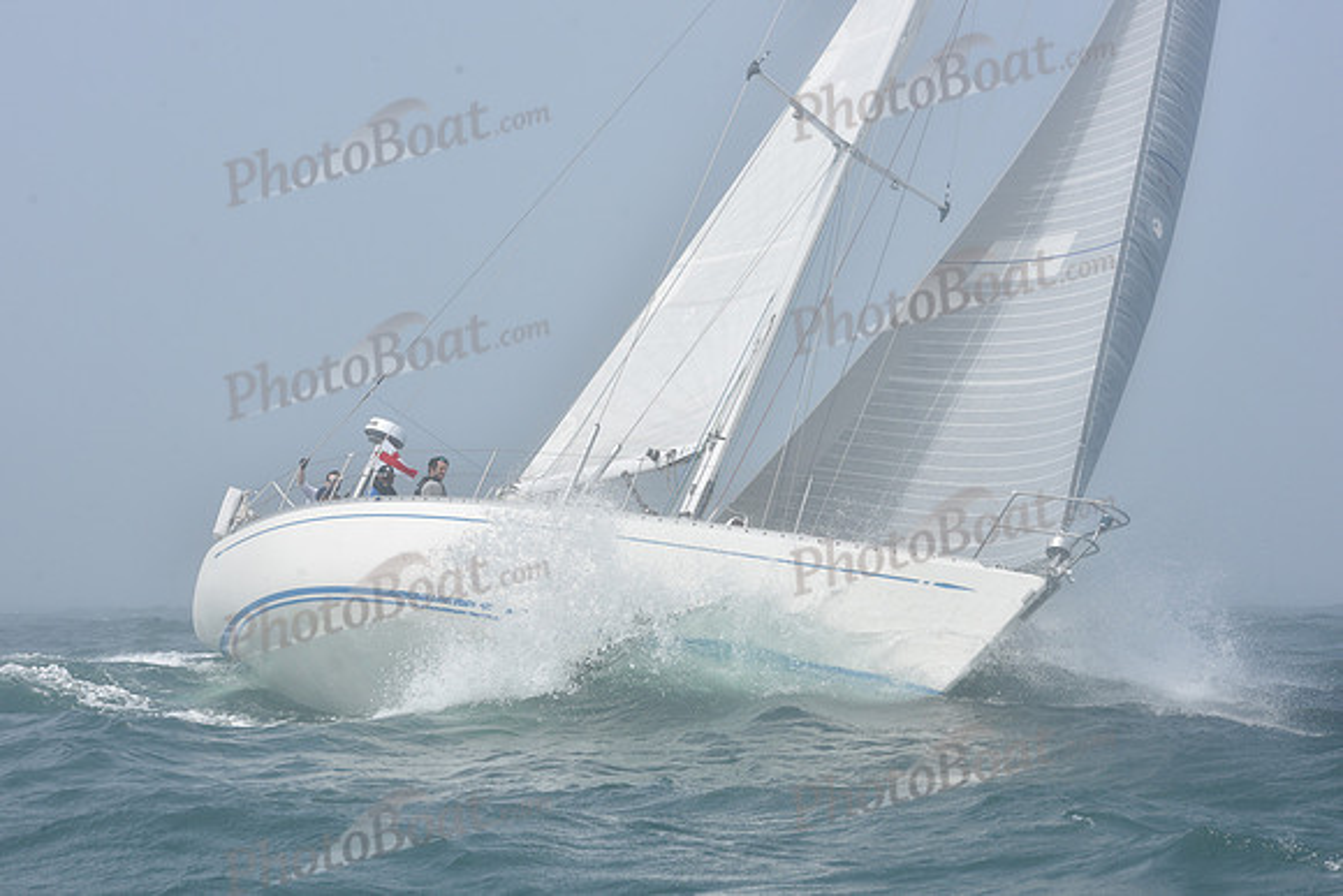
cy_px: 448
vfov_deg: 14.4
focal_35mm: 95
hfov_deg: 21.5
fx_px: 3545
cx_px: 672
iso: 320
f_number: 11
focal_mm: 95
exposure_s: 1/800
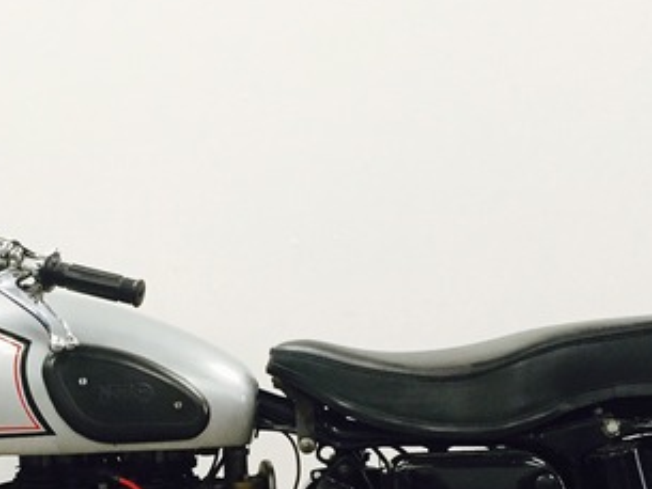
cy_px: 489
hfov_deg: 25.4
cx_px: 180
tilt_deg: -8.1
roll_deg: -0.2
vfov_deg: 18.9
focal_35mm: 76
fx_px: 1432
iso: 200
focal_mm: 4.15
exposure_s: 1/33
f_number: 2.2
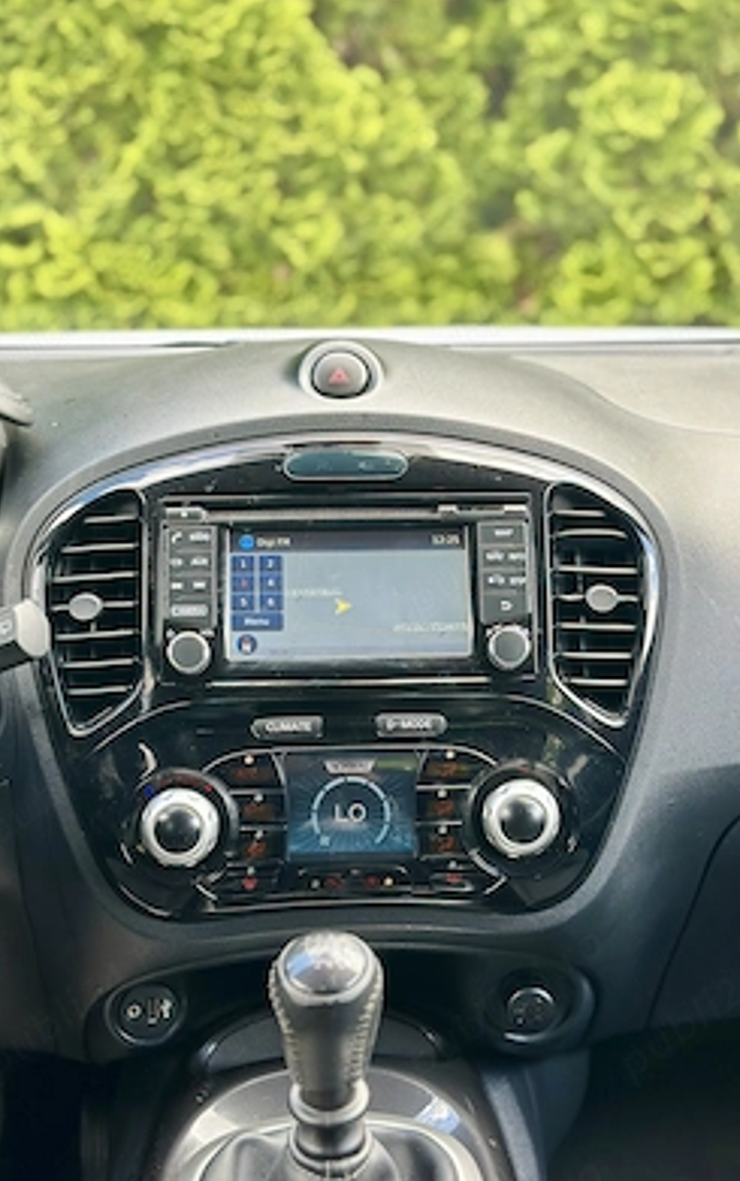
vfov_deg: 38.8
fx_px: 1675
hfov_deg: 24.9
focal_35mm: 52
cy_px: 592
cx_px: 399
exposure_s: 1/90
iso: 125
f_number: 1.78
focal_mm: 6.86
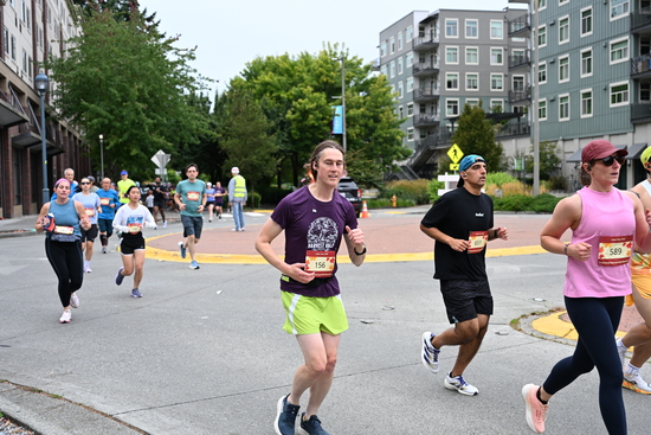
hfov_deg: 46.4
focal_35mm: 42
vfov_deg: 31.9
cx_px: 326
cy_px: 218
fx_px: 760
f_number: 4
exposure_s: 1/1000
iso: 1600
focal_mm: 42
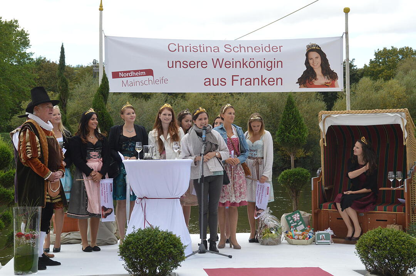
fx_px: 831
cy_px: 138
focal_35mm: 72
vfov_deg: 18.9
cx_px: 208
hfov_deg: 28.1
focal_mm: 48
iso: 800
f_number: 9
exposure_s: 1/500
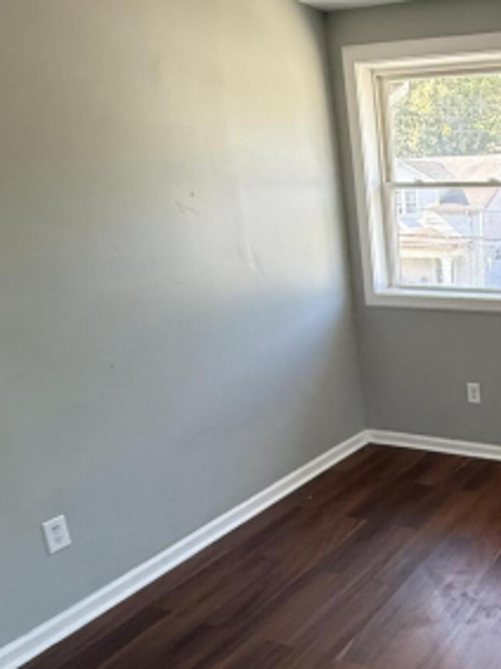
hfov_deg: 37.3
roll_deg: +1.0
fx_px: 637
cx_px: 525
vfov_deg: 54.5
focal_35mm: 33
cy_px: 434
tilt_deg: -17.6
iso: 320
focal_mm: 2.22
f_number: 2.2
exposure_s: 1/99
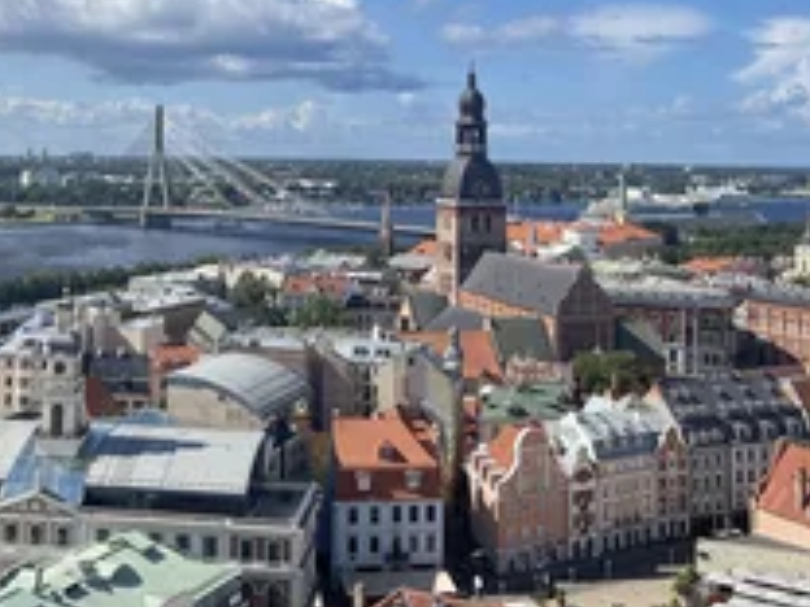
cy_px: 89
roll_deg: -0.4
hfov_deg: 37.8
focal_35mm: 50
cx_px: 273
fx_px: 1170
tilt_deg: +2.2
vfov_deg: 28.3
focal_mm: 5.7
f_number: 1.5
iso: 50
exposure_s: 1/3257
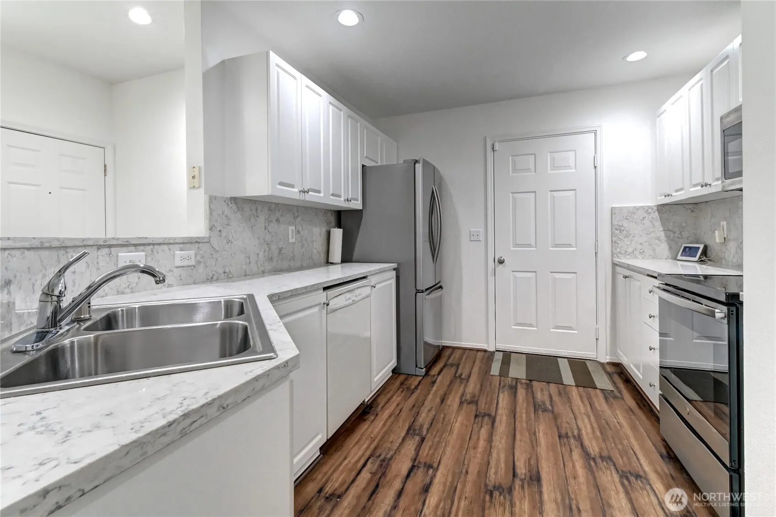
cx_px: 388
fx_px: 323
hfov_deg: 100.4
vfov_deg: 77.3
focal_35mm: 15
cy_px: 258
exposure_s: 1/4
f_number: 11
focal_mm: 10
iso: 3200
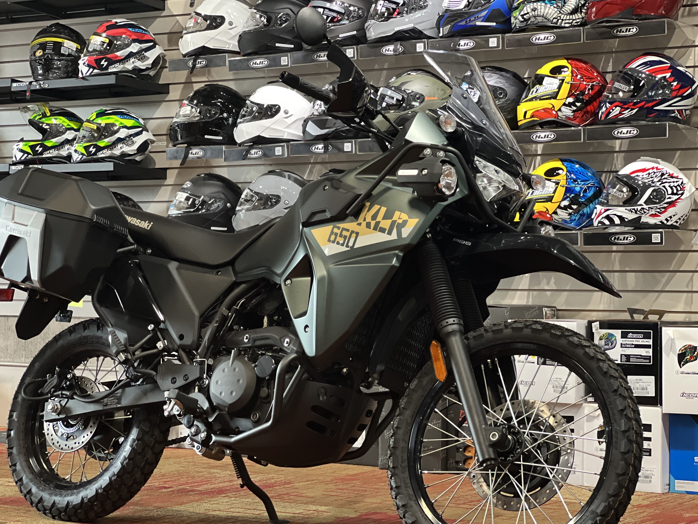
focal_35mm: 86
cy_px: 291
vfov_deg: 17.2
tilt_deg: -0.5
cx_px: 328
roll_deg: -1.2
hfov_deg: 22.8
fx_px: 1734
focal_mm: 9
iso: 400
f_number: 2.8
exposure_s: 1/24
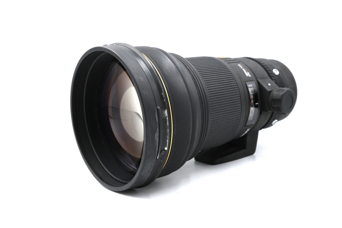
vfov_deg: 31.9
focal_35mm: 42
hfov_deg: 46.4
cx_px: 171
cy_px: 114
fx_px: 399
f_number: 11
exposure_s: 1/125
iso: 800
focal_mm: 27.7
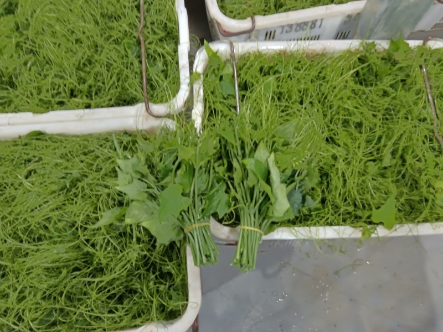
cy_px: 166
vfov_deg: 51.4
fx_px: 346
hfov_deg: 65.3
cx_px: 222
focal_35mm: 27
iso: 994
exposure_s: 1/16.7
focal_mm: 3.66
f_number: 2.2
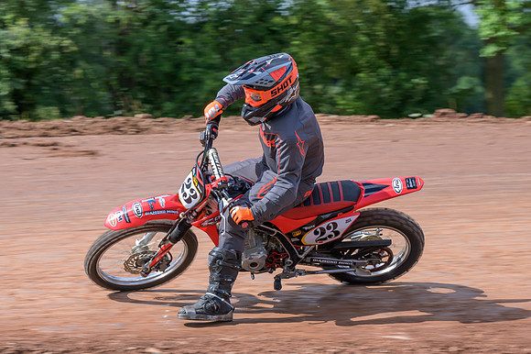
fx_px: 1680
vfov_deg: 12.0
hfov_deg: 18.0
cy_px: 177
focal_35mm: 114
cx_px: 266
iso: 125
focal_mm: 76
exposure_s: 1/250
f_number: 8
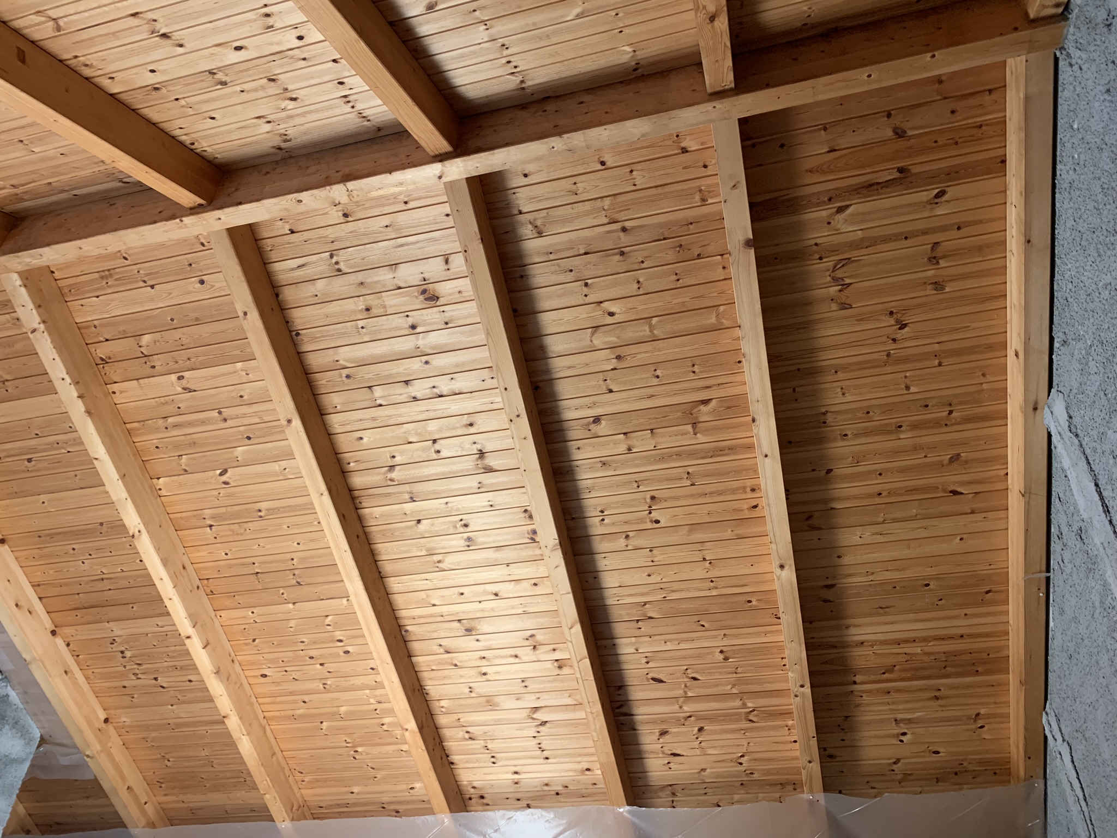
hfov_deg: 67.3
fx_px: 839
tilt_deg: +37.6
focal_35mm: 26
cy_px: 419
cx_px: 558
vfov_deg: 53.1
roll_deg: -1.6
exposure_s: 1/60
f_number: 1.8
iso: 100
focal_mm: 4.25
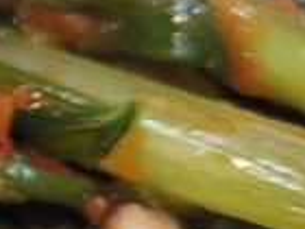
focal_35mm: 158
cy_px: 155
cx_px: -295
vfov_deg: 9.4
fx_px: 1392
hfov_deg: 11.4
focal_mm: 5.4
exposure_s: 1/120
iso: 250
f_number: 1.8
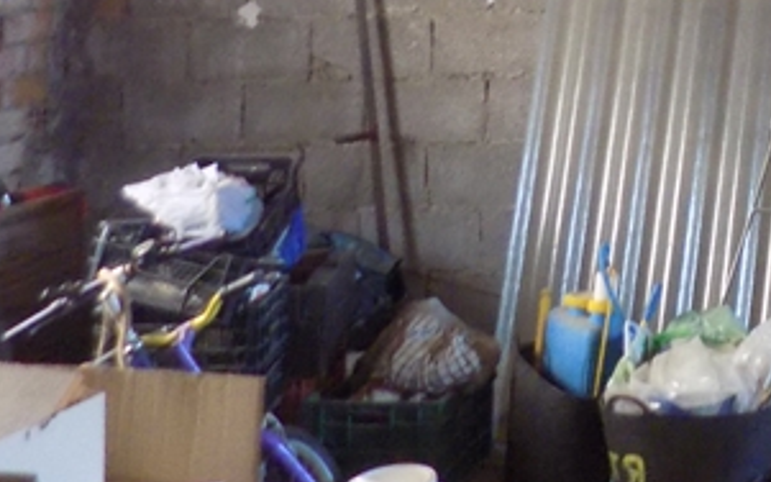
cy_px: -382
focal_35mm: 83
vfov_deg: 14.0
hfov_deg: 22.2
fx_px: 1744
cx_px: 1019
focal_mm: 4
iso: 280
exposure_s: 1/30
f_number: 3.1
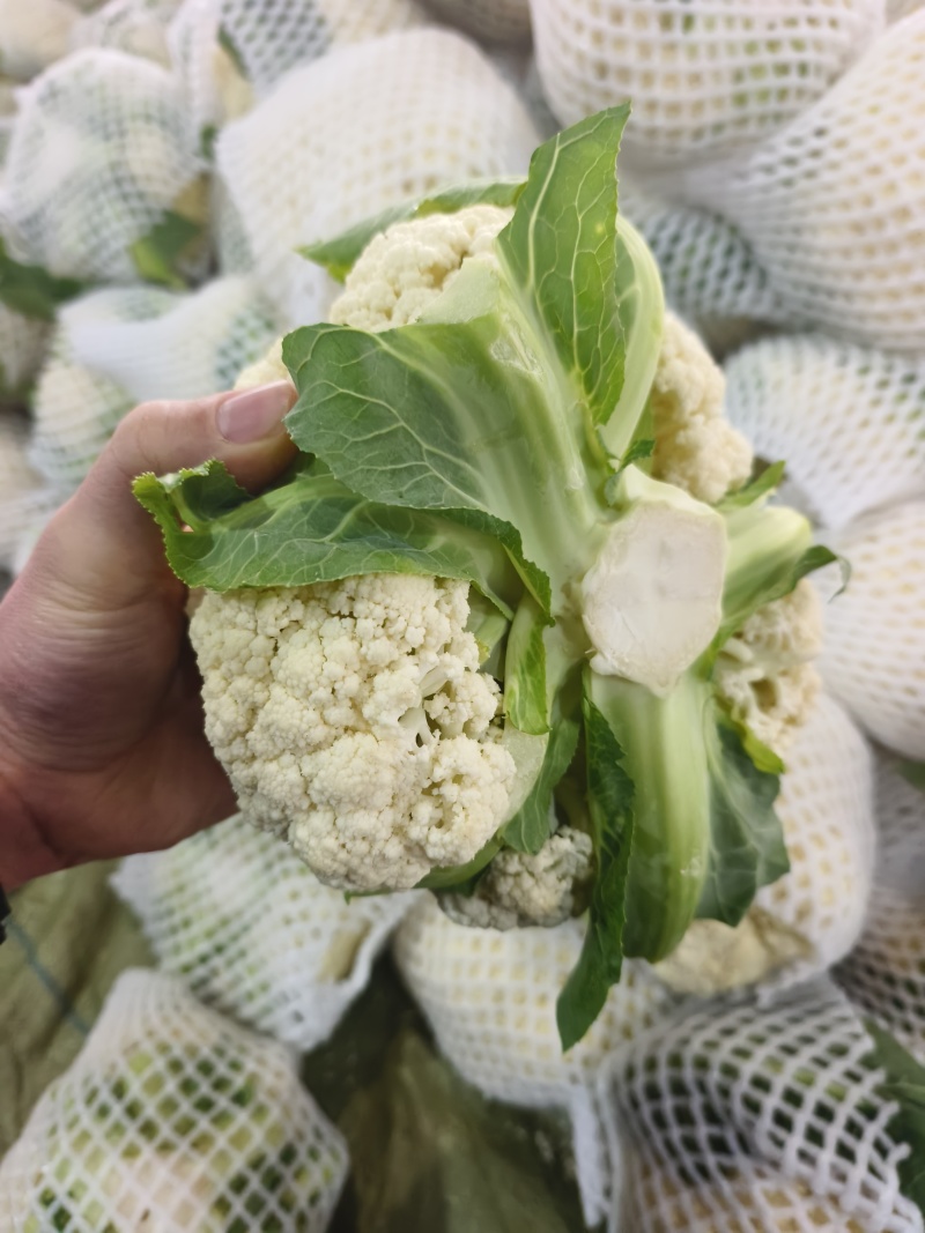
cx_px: 462
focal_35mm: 23
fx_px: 820
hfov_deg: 58.9
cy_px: 616
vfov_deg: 73.9
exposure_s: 1/210
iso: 4460
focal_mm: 5.5
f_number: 1.75
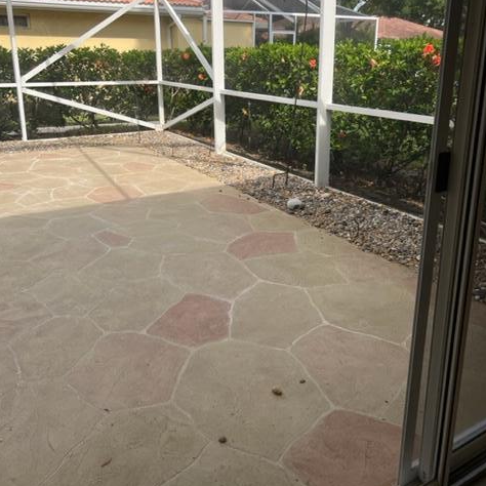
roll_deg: -1.1
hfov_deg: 52.5
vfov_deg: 52.1
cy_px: 187
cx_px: 243
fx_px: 492
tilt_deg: -15.4
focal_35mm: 31
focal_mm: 5.7
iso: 50
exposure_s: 1/814
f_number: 1.5
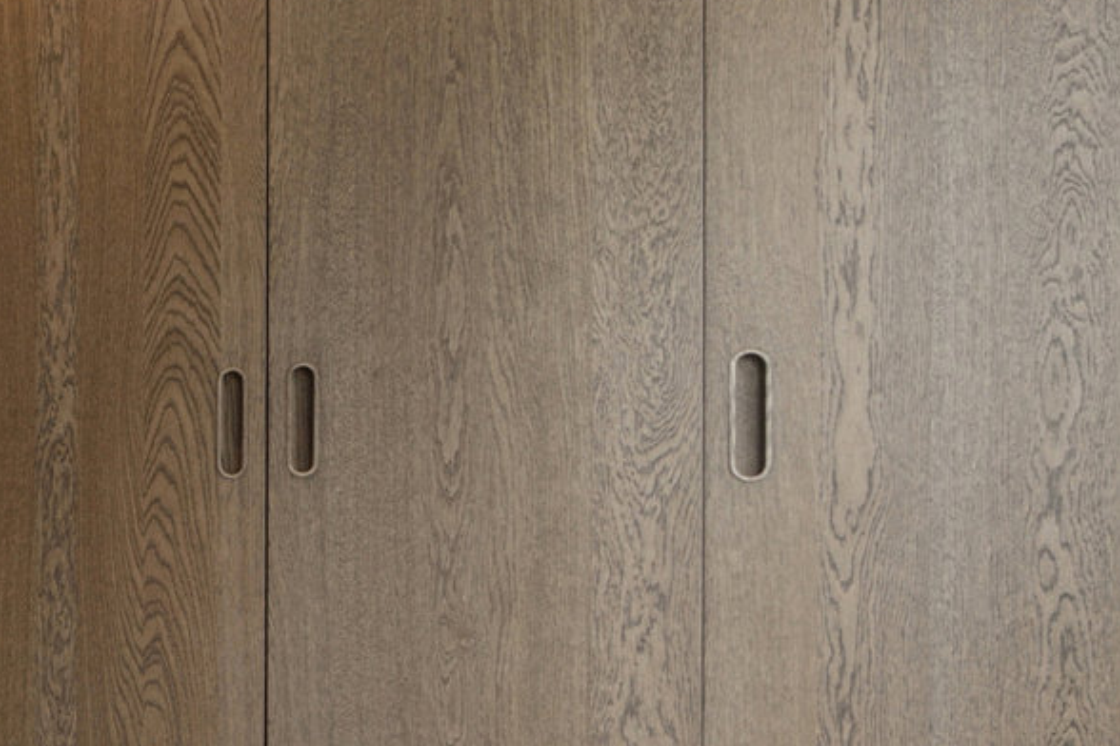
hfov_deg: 29.7
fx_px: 1587
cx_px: -392
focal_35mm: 51
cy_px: 433
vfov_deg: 26.4
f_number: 8
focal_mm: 10
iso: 500
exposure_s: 1/40
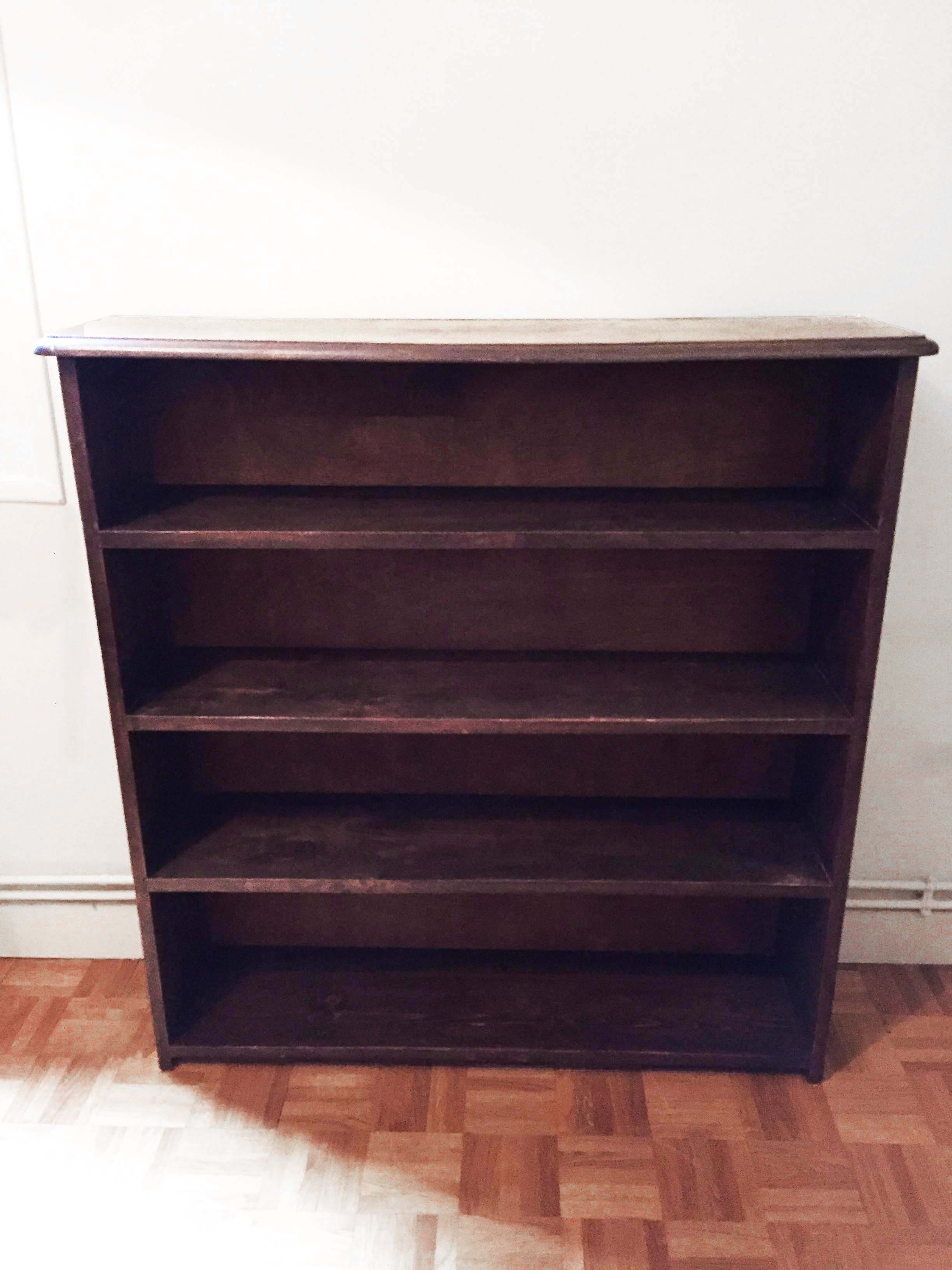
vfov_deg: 61.7
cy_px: 635
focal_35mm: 29
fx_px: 1063
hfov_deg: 48.2
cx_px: 476
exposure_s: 1/17
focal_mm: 4.15
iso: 400
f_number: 2.2
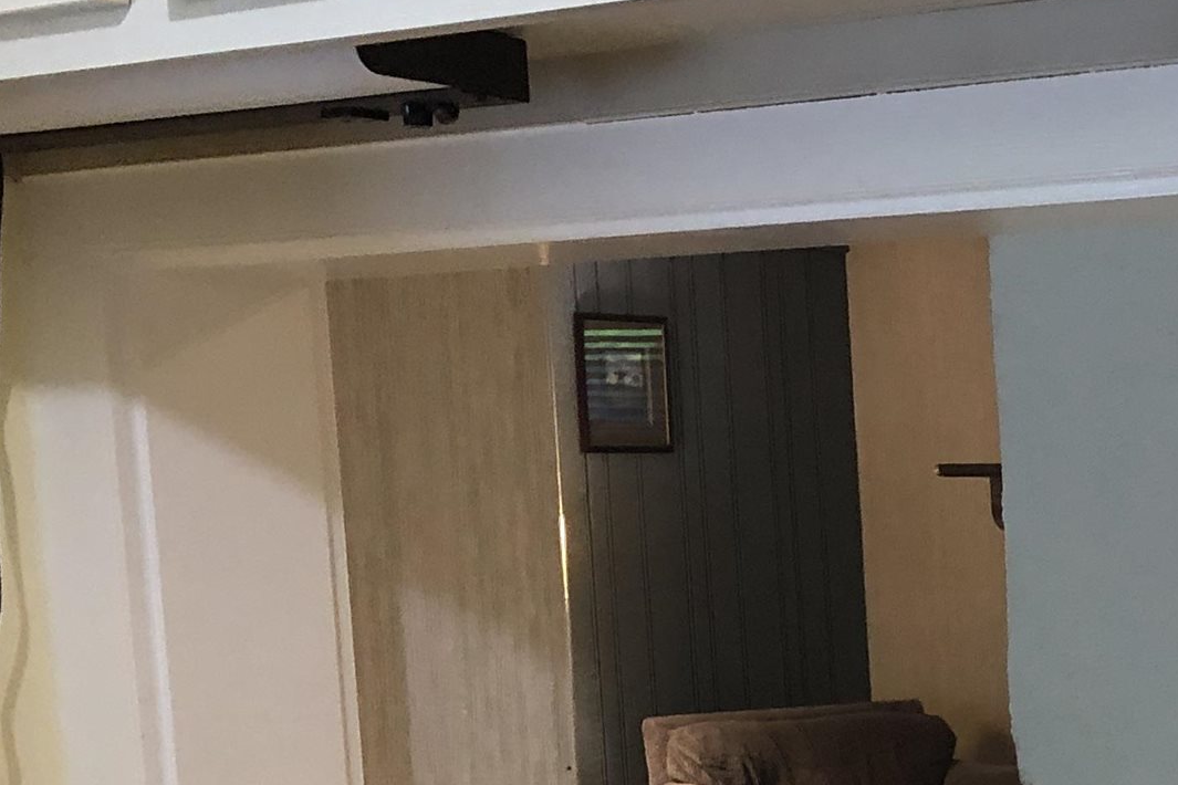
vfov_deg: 15.8
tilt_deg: -10.1
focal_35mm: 84
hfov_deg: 21.7
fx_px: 2748
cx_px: 1556
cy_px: 873
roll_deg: +0.7
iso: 80
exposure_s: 1/15
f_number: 1.8
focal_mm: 3.99
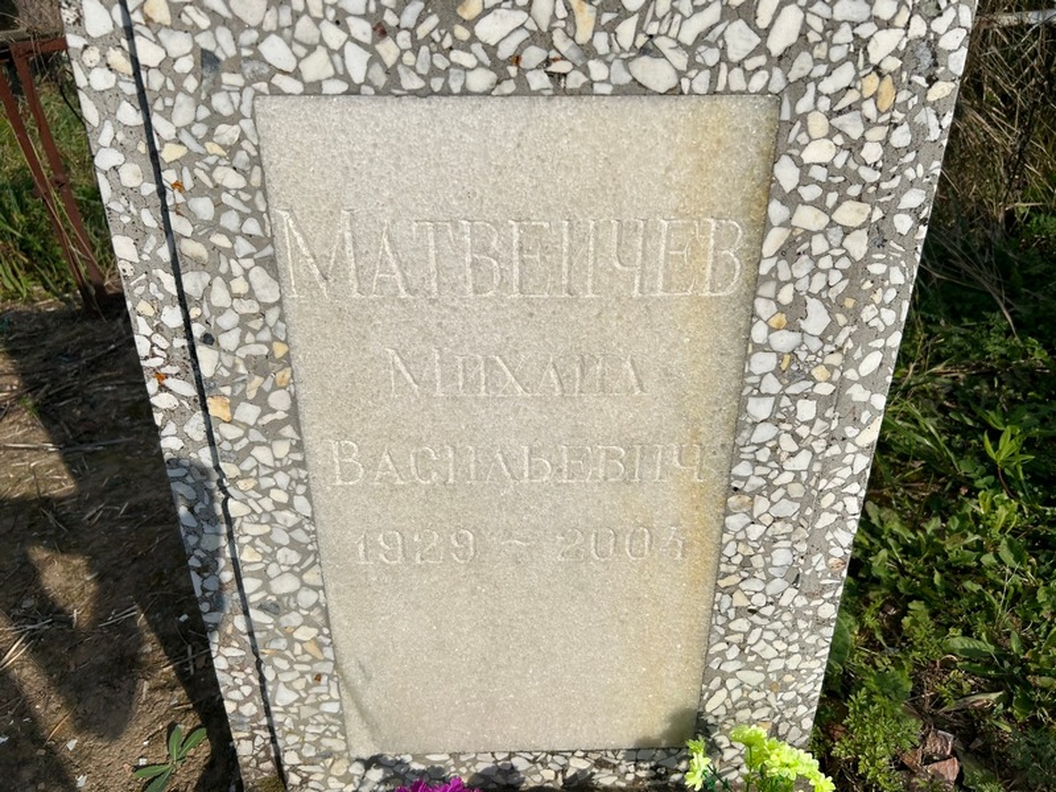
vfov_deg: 53.1
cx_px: 528
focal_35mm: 26
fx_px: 793
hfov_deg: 67.3
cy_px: 396
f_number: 1.5
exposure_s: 1/7463
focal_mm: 5.7
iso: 50
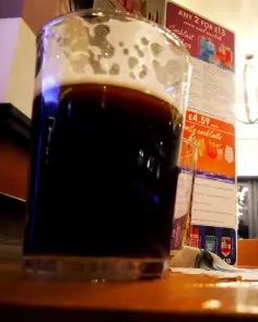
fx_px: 353
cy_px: 162
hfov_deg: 39.1
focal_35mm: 37
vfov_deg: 49.1
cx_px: 191
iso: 803
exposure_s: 1/25.1
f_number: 2
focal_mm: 3.54
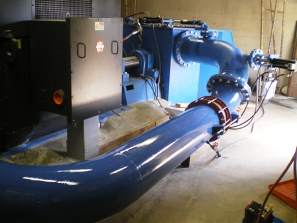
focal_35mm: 38
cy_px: 112
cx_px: 148
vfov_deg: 37.7
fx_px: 326
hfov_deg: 49.0
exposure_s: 1/30
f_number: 3.1
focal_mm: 6.3
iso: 250
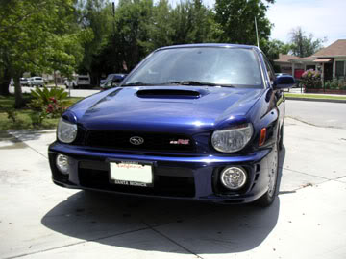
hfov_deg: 50.1
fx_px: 370
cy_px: 130
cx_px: 173
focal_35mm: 37
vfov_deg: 38.7
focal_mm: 5.7
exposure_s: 1/180
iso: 50
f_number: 6.7
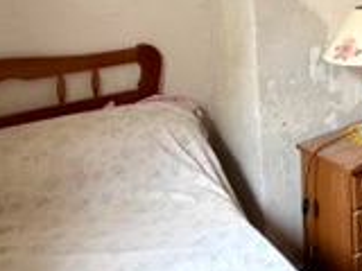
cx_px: 428
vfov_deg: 23.6
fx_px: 586
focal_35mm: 56
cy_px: -61
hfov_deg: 29.7
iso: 640
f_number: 2.2
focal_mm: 2.22
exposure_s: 1/50
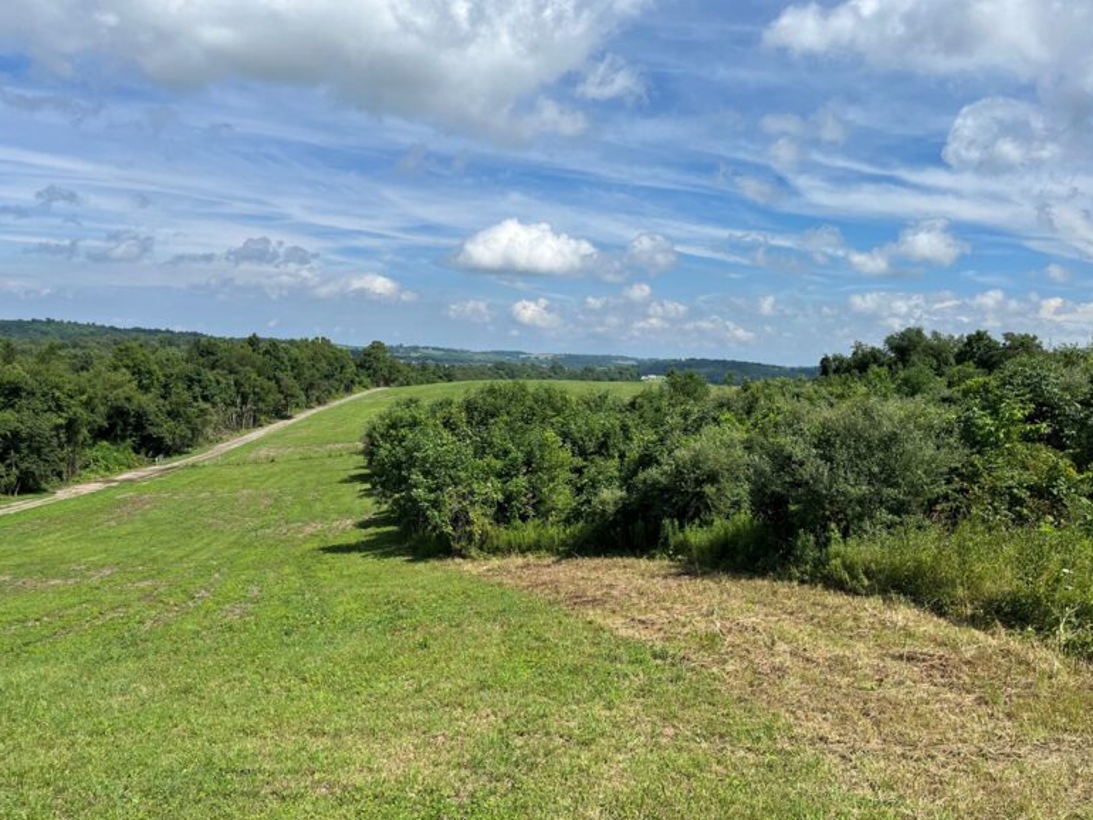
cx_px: 538
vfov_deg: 51.4
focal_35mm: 27
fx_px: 853
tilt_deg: -3.4
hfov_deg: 65.3
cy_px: 403
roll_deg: -2.3
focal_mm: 5.1
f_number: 1.6
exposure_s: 1/4854
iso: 50
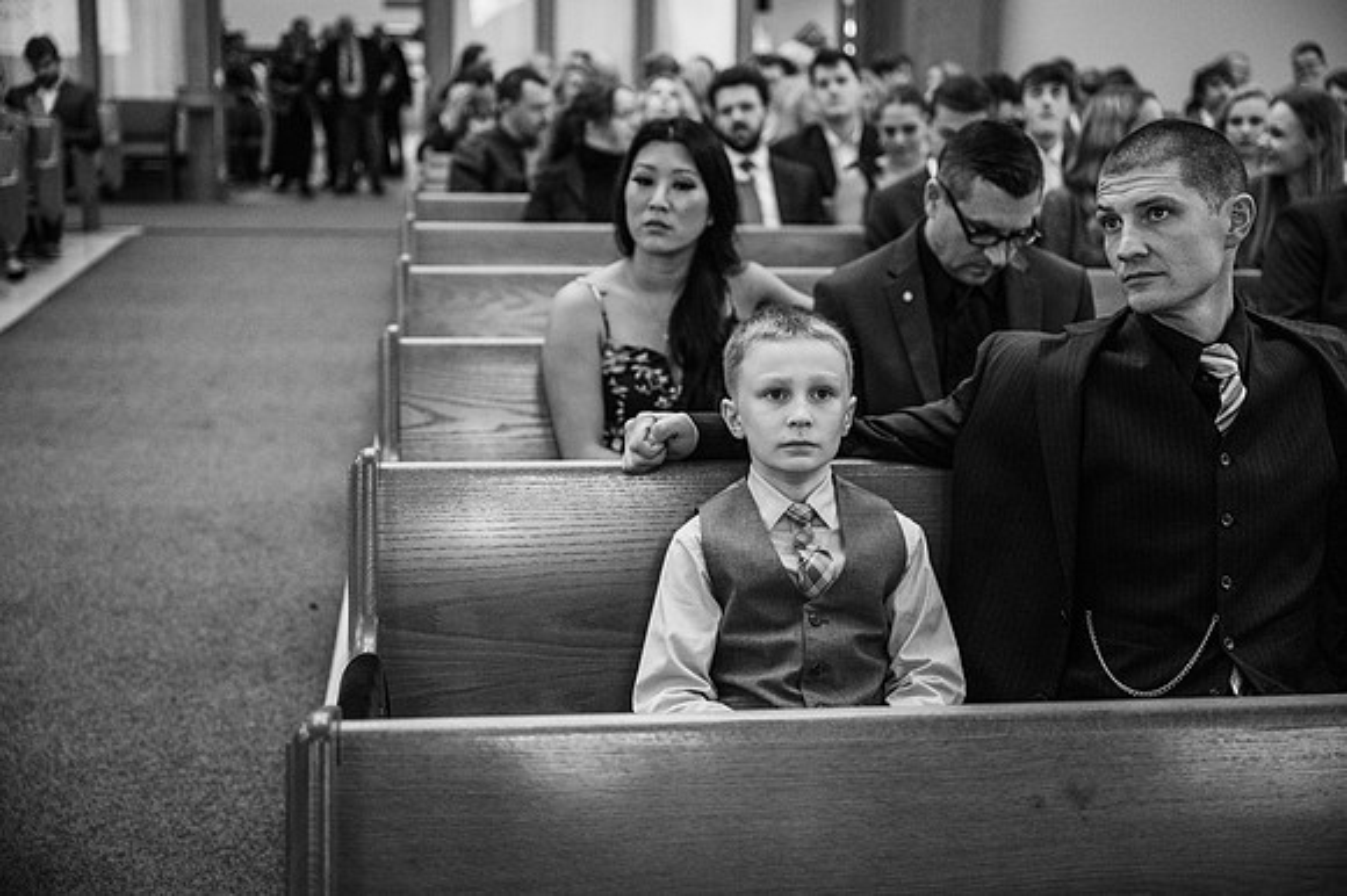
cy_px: 448
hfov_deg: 42.8
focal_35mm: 46
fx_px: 1720
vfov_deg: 29.2
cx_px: 674
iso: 1600
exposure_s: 1/320
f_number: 2.8
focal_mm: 46
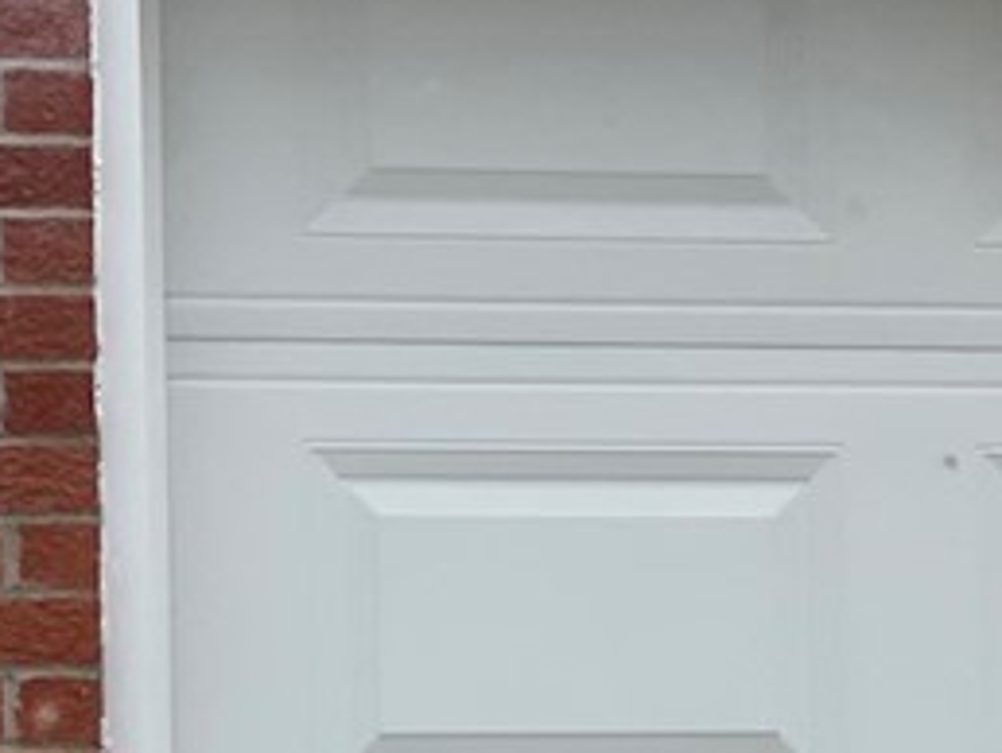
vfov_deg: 5.8
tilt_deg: +1.5
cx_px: 1503
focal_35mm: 254
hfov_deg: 7.6
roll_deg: +1.2
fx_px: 7359
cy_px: 780
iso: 20
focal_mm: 7.5
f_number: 2.2
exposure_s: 1/374
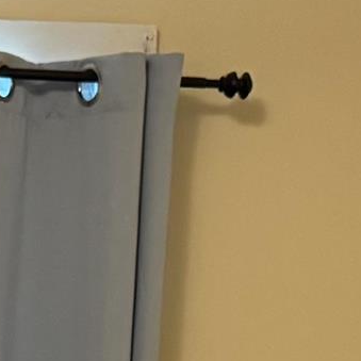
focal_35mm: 192
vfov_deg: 8.2
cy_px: 930
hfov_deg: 8.7
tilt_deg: -11.6
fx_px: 2265
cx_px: -289
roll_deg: -0.7
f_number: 1.78
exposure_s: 1/60
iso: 500
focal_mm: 6.76
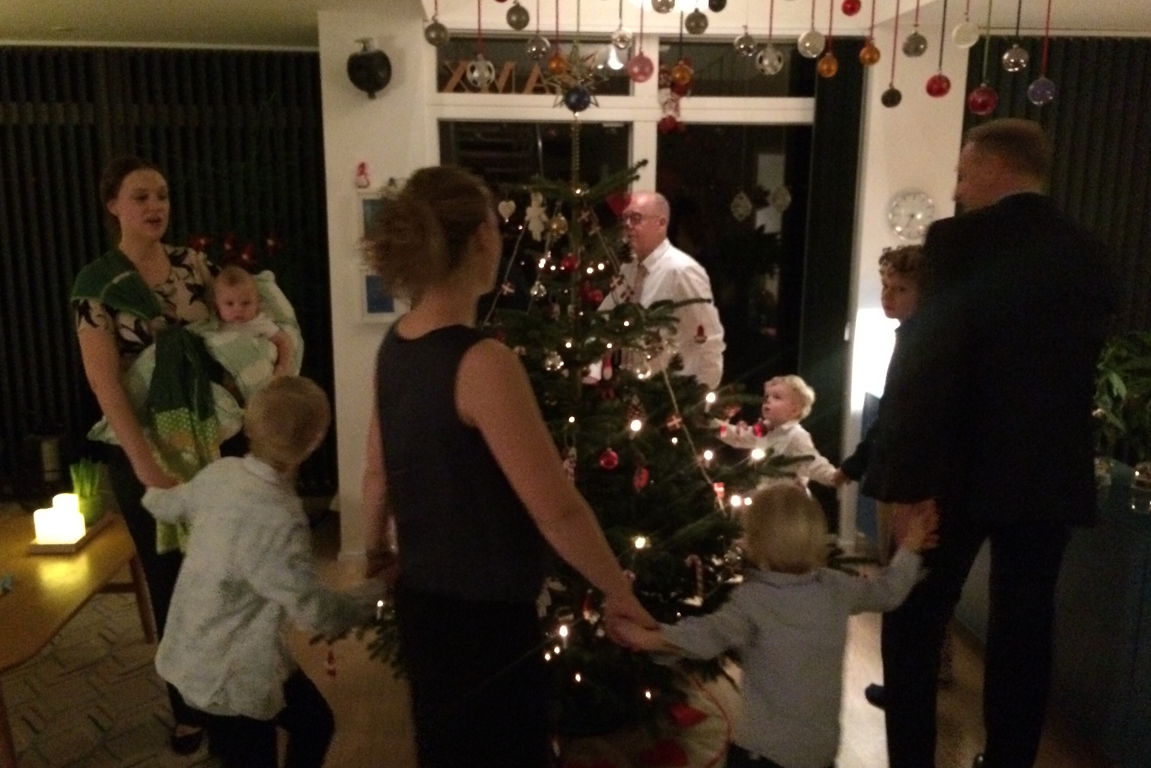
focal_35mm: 31
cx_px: 565
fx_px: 991
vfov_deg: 42.3
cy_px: 395
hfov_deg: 60.3
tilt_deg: -13.5
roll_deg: -0.9
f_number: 2.2
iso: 800
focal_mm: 4.15
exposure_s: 1/17
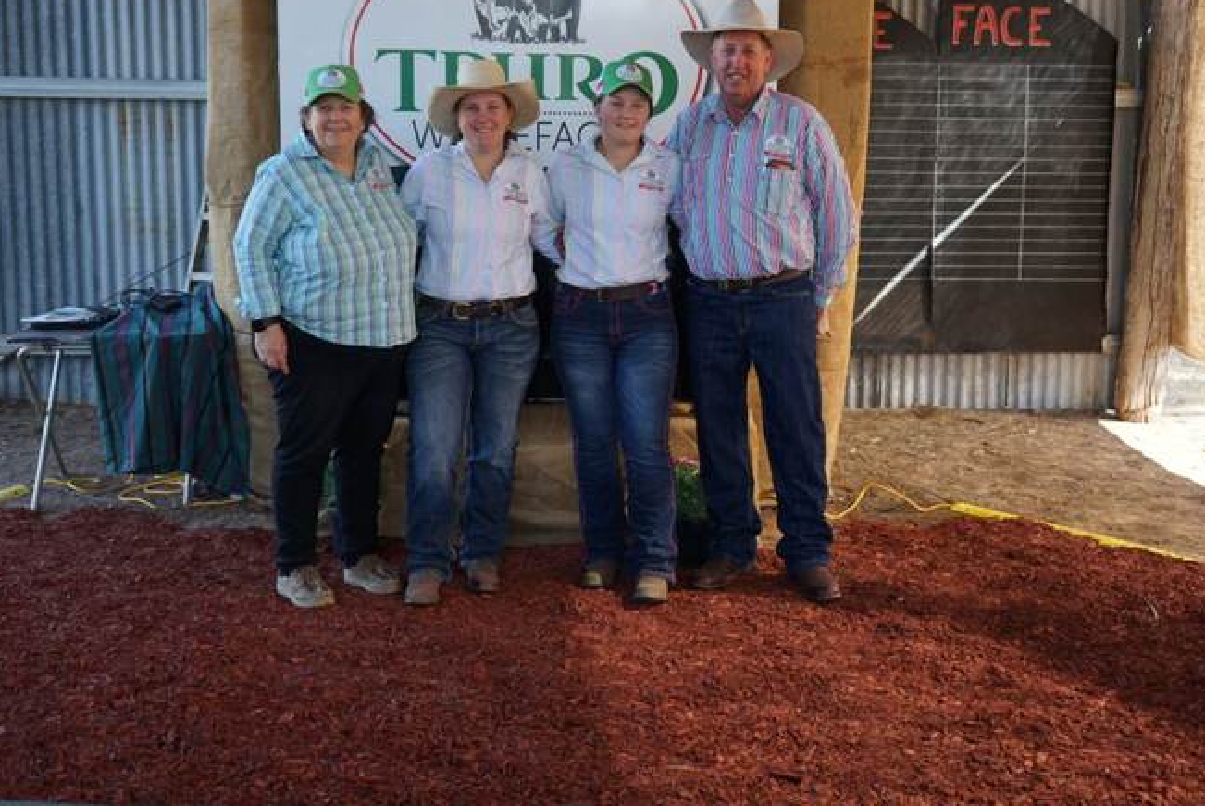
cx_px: 639
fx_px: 1440
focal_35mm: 43
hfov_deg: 45.4
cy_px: 322
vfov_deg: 31.1
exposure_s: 1/160
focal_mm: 35
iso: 250
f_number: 4
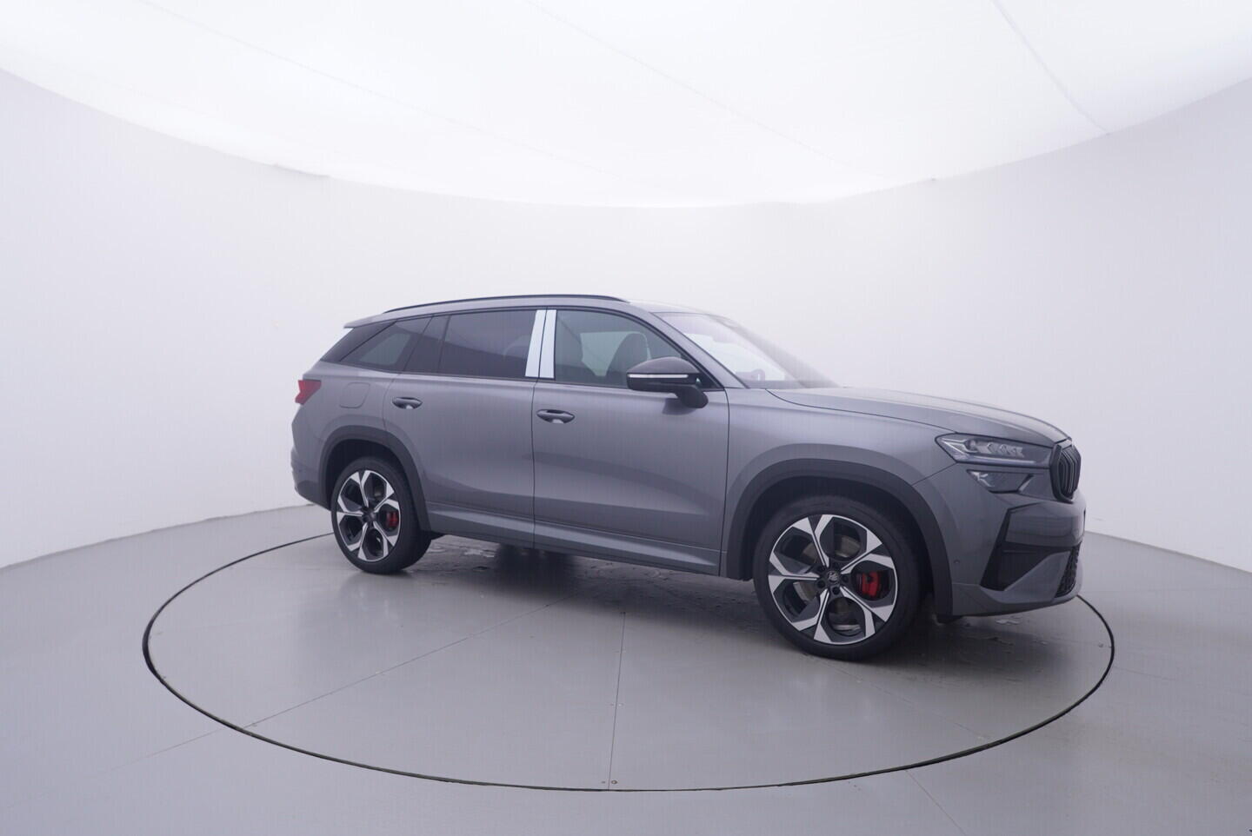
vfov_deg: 56.2
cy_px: 418
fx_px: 783
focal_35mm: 22
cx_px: 626
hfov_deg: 77.3
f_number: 5
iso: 200
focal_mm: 15
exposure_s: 1/80
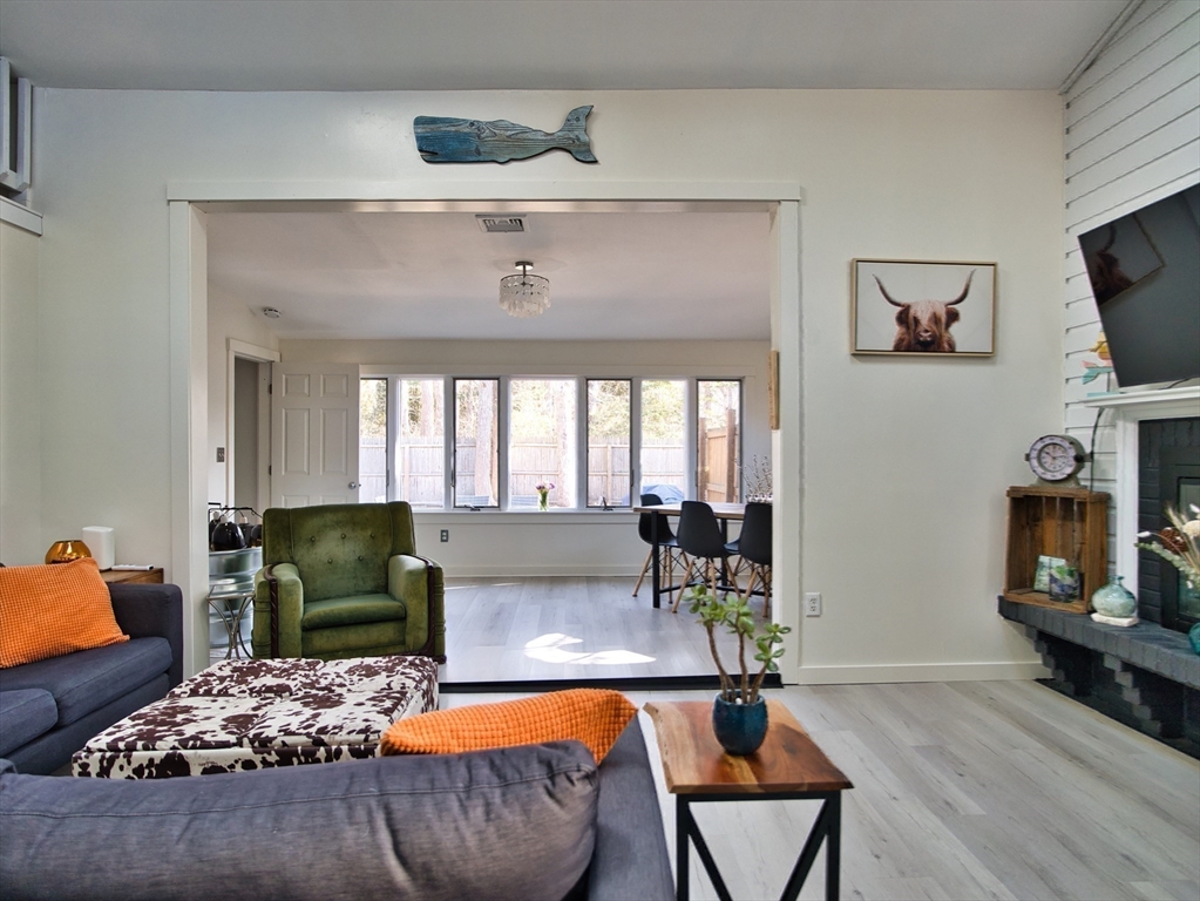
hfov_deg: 81.7
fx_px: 694
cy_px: 450
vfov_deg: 66.0
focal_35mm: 20
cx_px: 600
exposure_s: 1/125
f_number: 1.7
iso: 100
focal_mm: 10
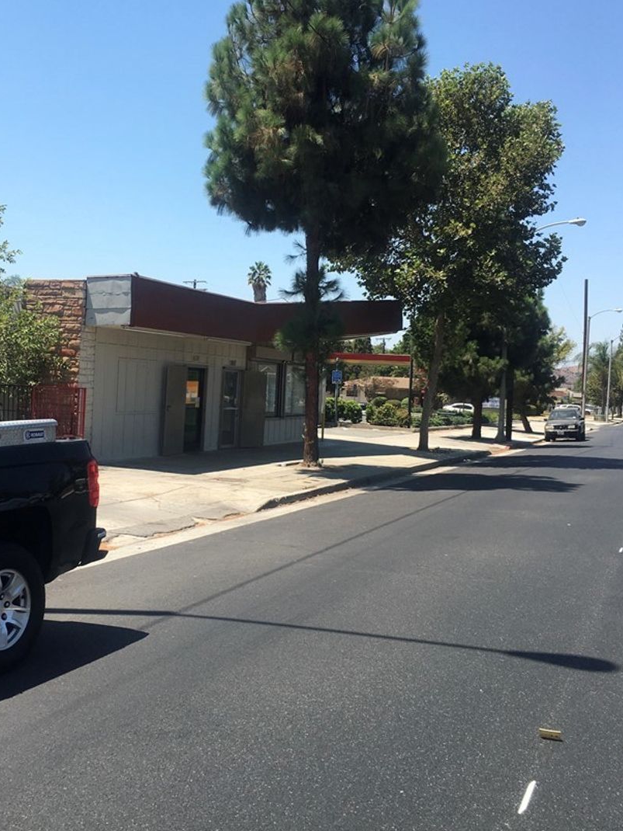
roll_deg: -4.4
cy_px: 380
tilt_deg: +0.4
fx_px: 888
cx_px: 256
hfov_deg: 38.6
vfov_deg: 50.1
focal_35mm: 37
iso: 25
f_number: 2.2
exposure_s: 1/1148
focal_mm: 4.15
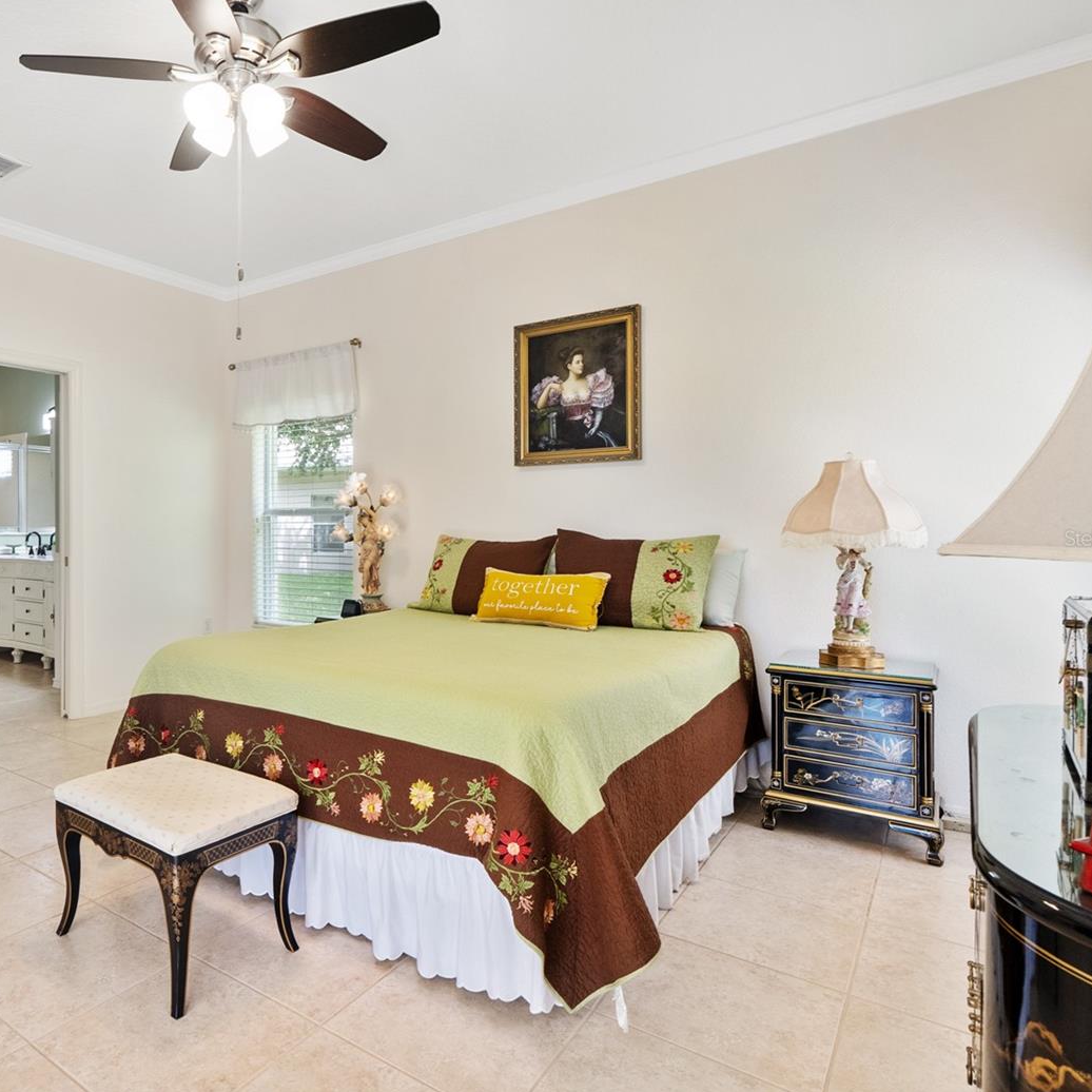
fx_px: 749
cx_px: 315
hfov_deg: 68.8
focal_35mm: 21
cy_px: 538
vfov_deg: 72.1
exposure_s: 1/25
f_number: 8
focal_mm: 16
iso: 1000
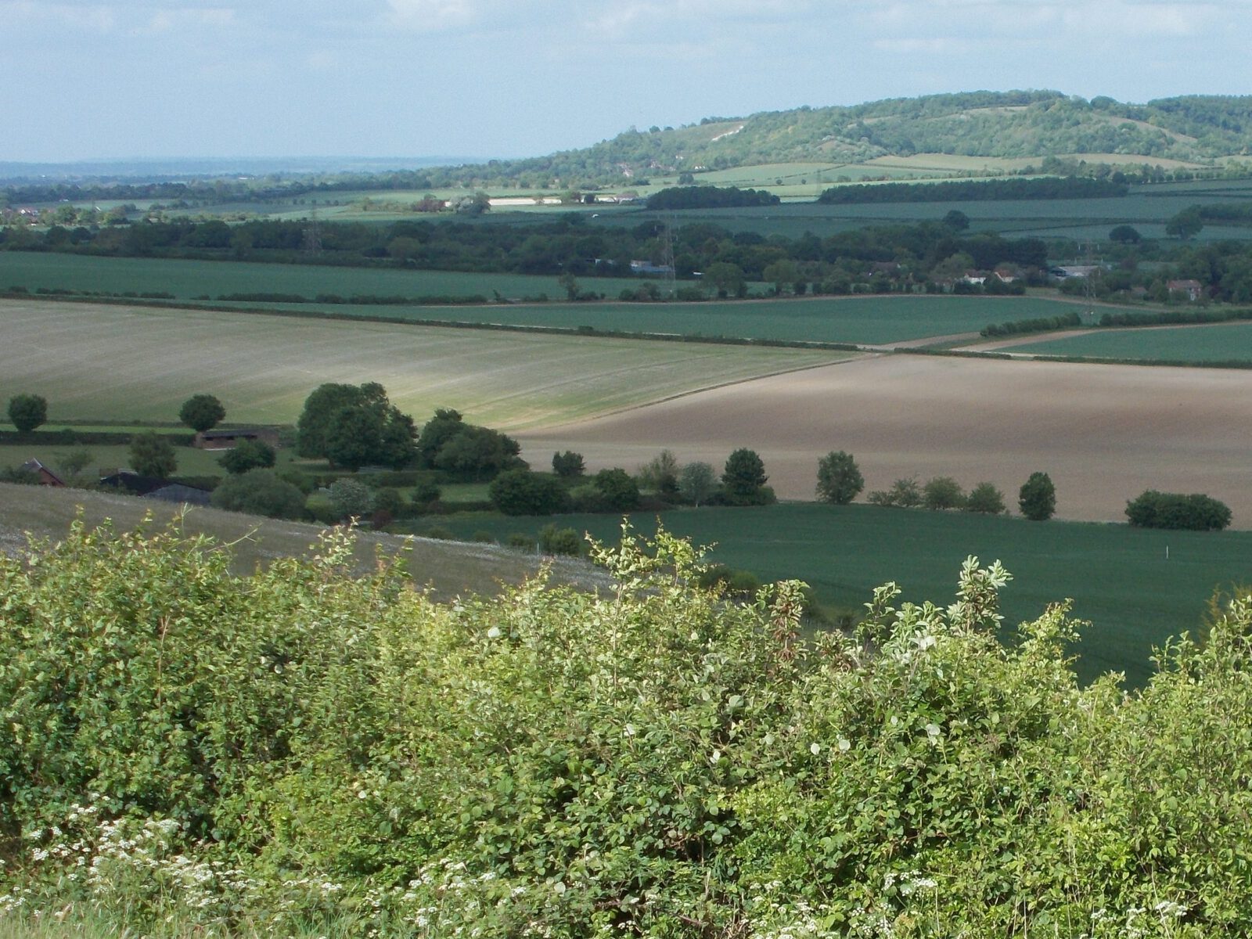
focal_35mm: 66
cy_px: 470
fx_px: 2387
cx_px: 626
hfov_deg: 29.4
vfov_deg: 22.3
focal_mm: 11.8
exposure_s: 1/400
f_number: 5.3
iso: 80
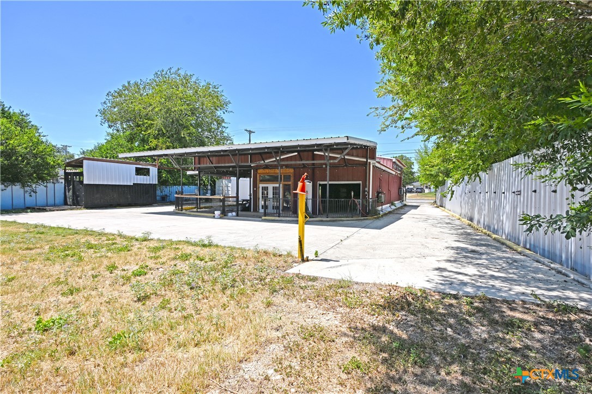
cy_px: 197
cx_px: 296
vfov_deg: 67.3
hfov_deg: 90.0
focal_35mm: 18
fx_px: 296
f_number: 8
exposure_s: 1/250
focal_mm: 12
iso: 64
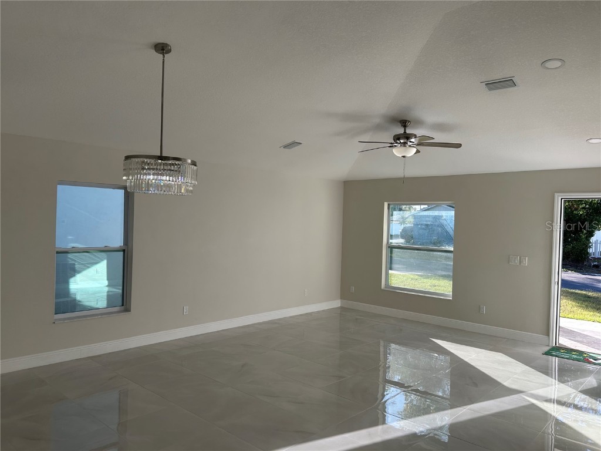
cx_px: 300
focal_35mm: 26
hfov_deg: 67.3
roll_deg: -1.8
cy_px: 226
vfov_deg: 53.1
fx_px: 451
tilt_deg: +0.8
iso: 50
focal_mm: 5.7
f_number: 1.5
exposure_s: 1/753
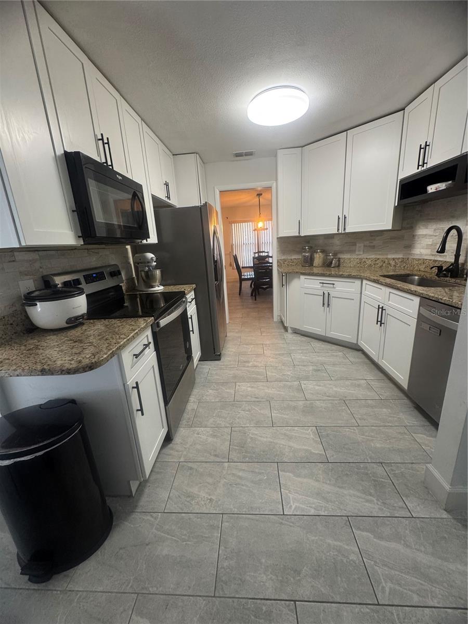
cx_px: 234
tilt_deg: -16.1
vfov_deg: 102.1
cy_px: 312
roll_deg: +3.8
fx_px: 252
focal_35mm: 14
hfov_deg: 85.7
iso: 200
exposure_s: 1/60
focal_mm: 2.22
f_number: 2.2
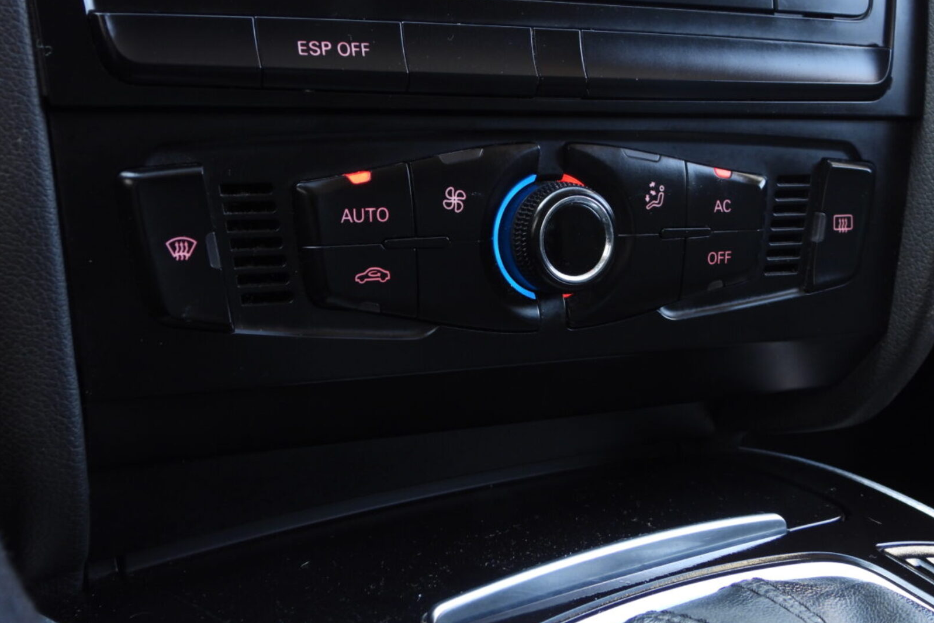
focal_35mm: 49
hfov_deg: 40.3
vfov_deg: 27.5
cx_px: 466
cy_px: 285
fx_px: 1271
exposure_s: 1/30
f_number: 3.2
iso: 200
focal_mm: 8.5
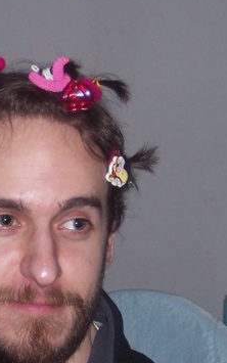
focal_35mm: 168
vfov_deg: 12.5
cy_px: 166
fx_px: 1662
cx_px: 52
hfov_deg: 7.8
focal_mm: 13.3
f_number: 3.4
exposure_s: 1/45
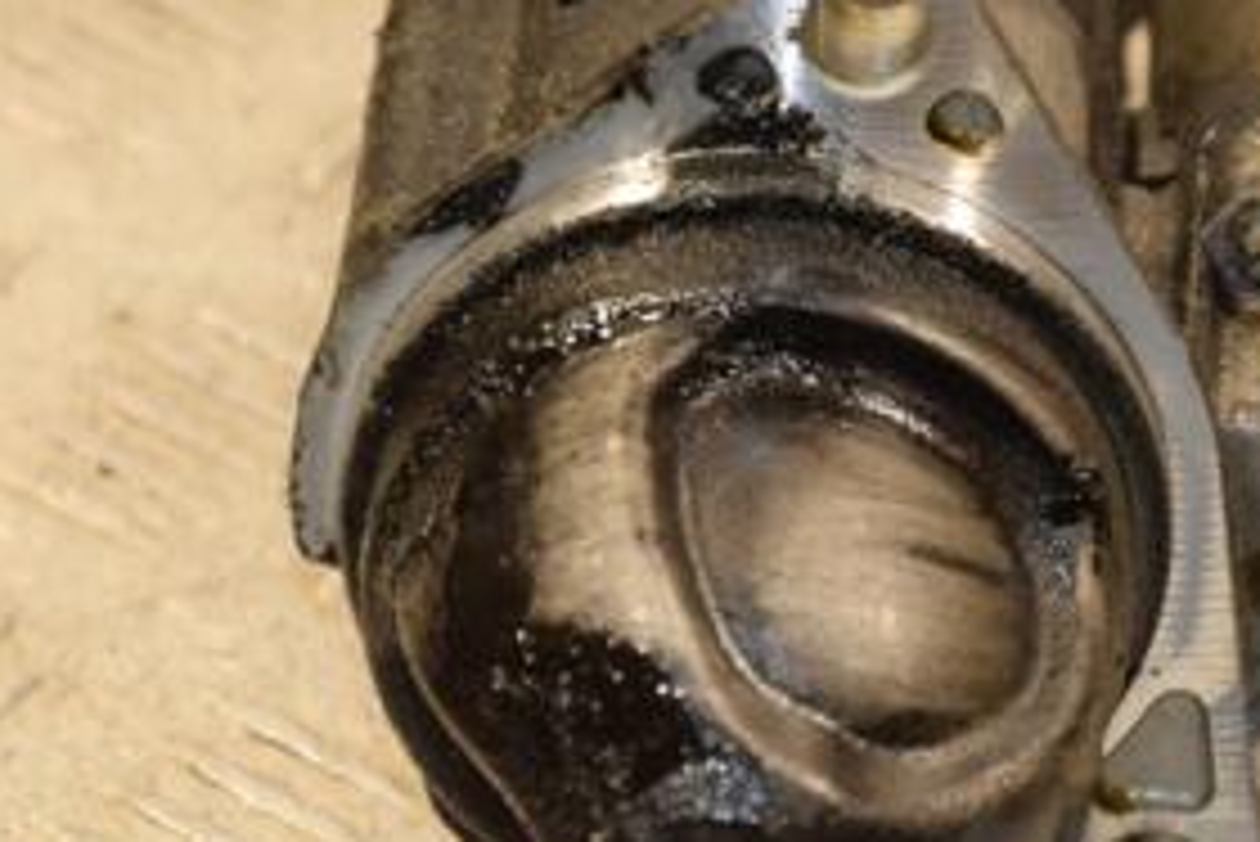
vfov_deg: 4.4
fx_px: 11030
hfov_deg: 6.5
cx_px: 878
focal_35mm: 315
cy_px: 288
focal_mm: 98
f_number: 5.6
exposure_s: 1/160
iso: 800
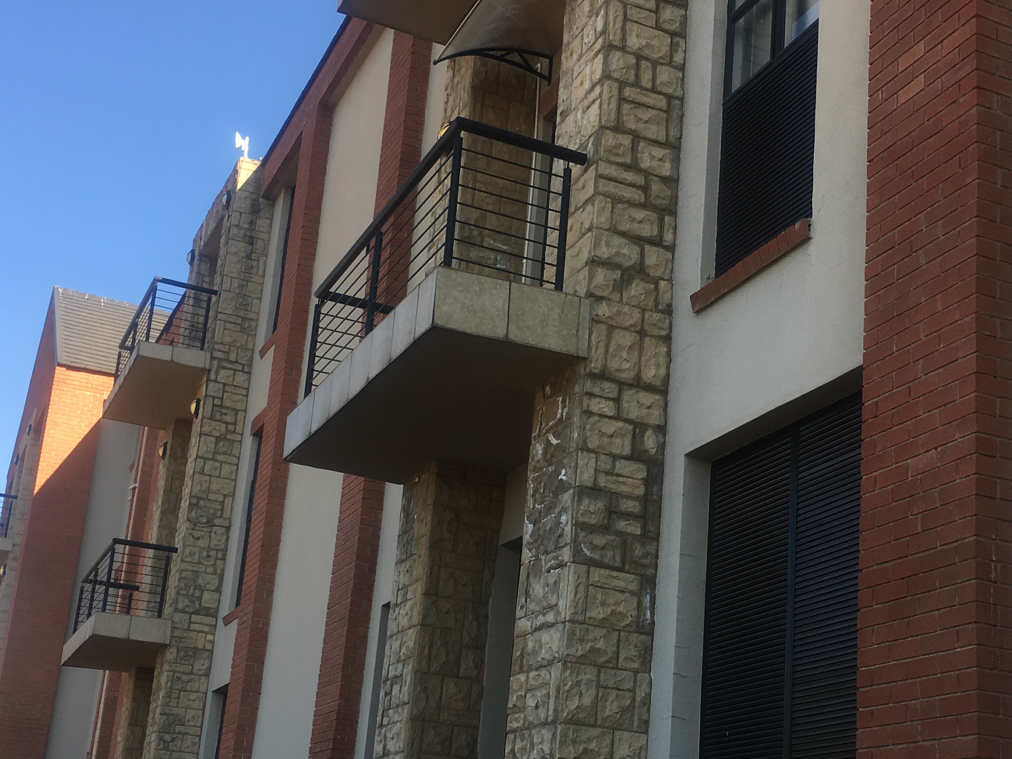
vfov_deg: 28.4
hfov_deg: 37.3
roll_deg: -3.4
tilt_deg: +16.3
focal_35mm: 51
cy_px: 485
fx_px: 1491
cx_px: 607
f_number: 2.2
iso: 25
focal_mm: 4.15
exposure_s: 1/484
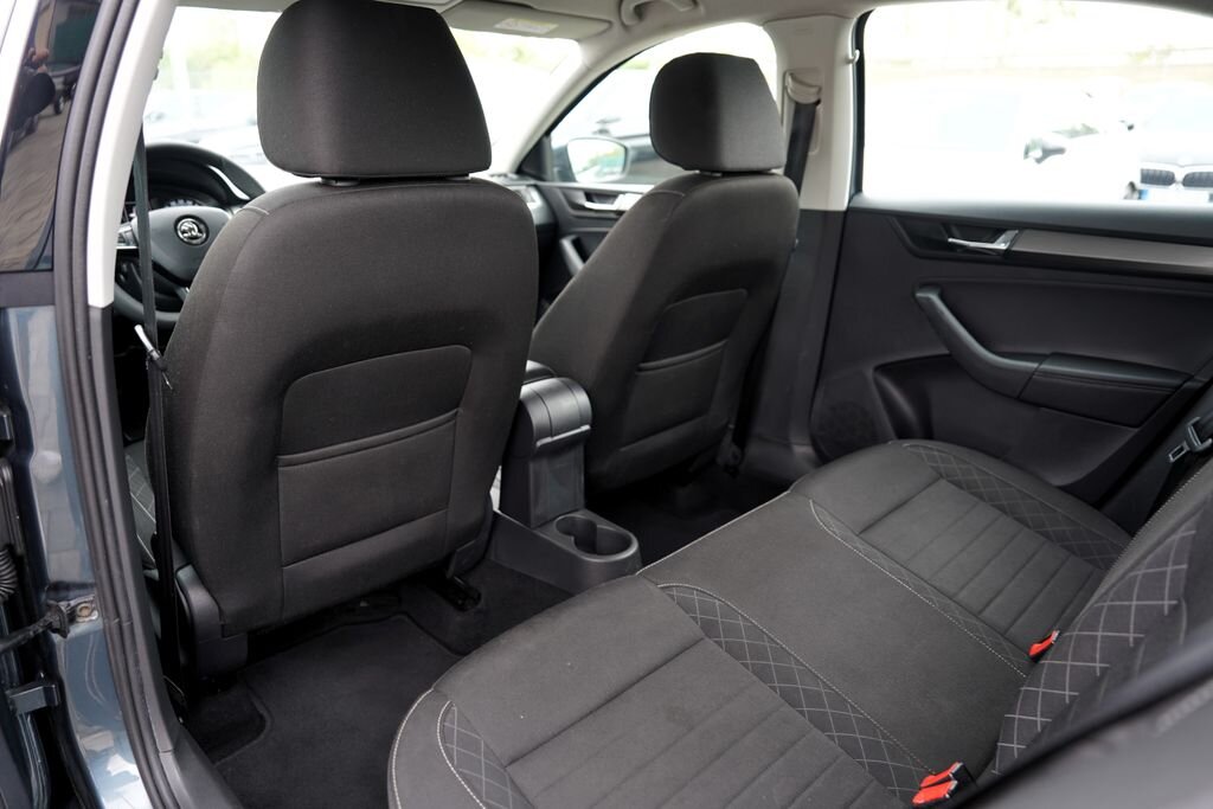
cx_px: 606
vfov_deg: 53.1
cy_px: 404
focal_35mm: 24
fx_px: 809
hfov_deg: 73.7
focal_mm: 24
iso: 100
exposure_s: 1/40
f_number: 3.2
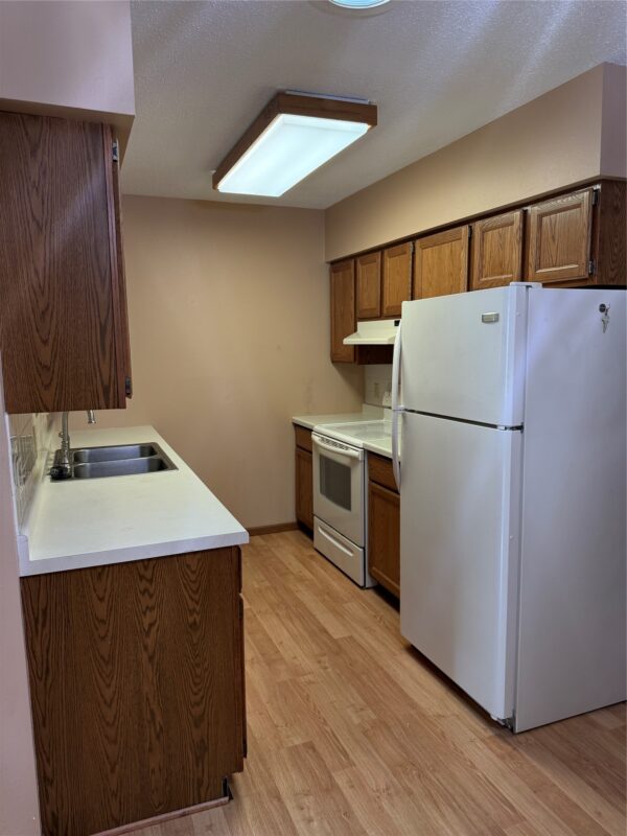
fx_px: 580
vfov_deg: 71.6
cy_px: 418
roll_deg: +1.5
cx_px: 314
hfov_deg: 56.8
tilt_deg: -7.0
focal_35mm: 24
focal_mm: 6.76
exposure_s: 1/120
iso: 250
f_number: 1.78
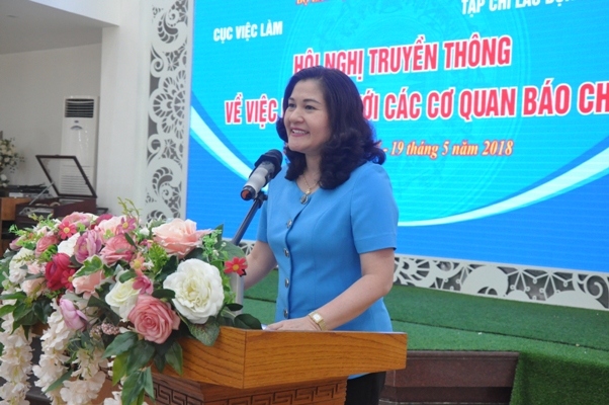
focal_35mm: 48
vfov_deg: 28.0
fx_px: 811
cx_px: 304
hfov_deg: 41.2
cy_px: 202
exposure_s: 1/50
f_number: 7.1
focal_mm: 32
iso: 2000
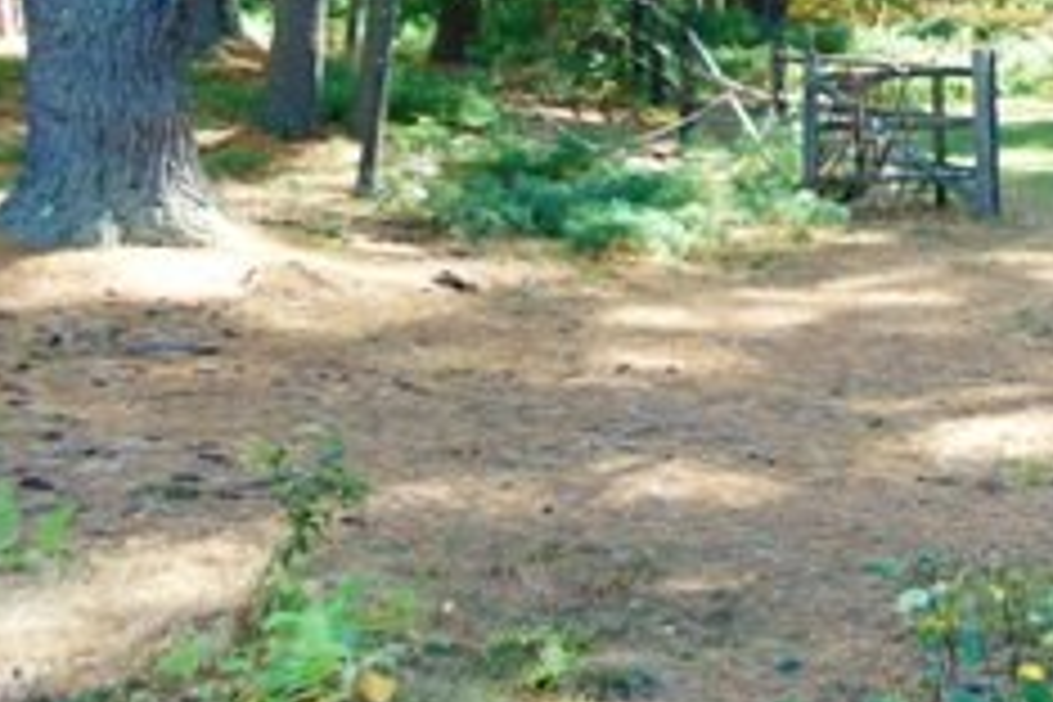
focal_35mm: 71
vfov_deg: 18.9
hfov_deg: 27.6
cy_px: 81
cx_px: 918
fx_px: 2077
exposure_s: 1/50
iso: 80
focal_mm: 4.5
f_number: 3
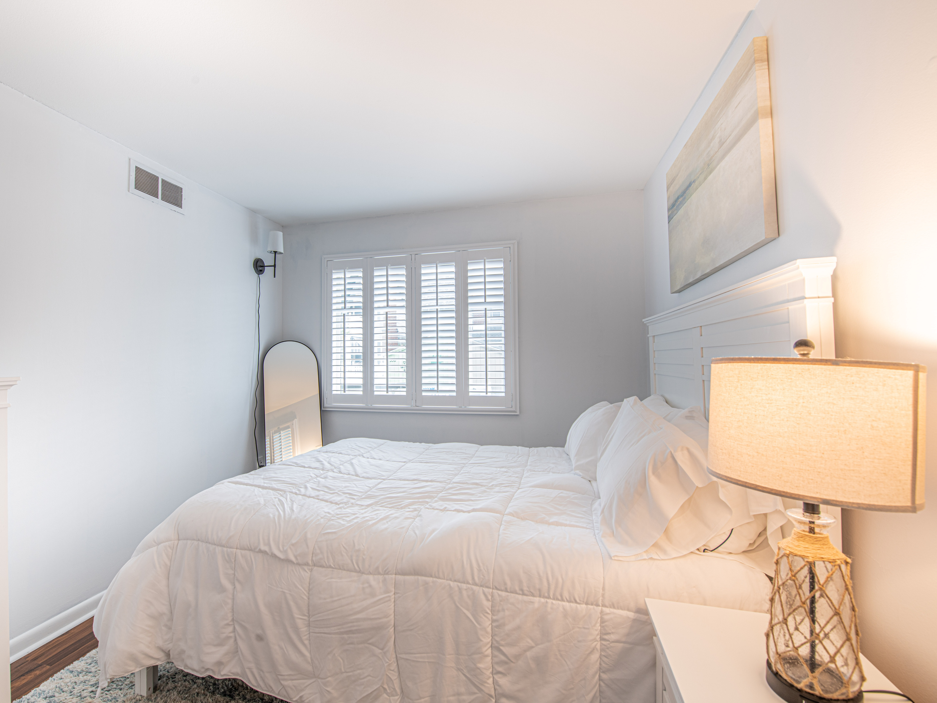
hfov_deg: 96.2
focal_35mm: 15
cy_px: 352
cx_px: 420
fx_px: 418
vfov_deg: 80.1
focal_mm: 14
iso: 64
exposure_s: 1.6
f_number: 9
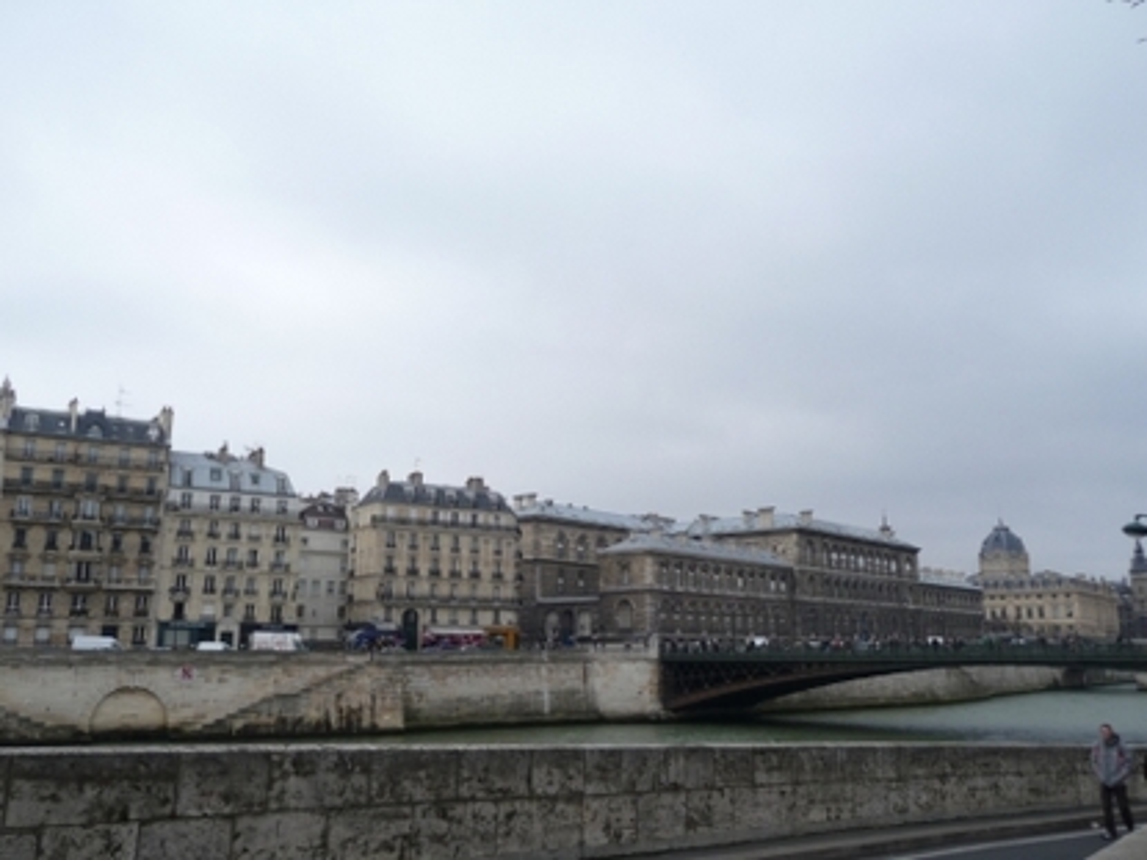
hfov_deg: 56.8
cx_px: 574
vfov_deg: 44.1
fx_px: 1060
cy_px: 430
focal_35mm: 32
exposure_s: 1/250
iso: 100
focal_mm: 5.3
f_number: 3.5
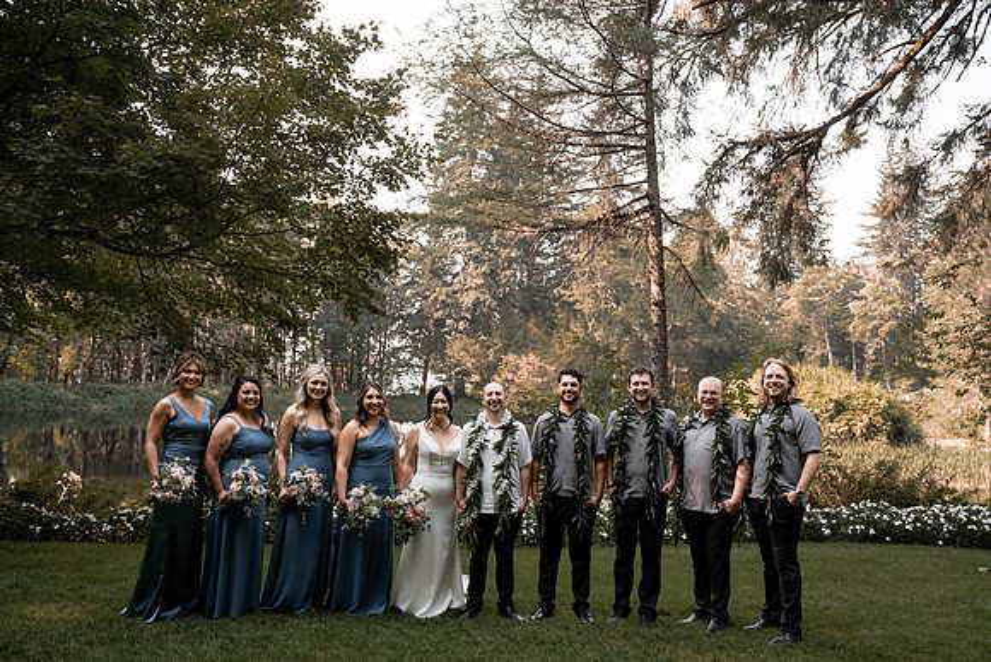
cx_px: 496
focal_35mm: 31
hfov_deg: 60.3
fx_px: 854
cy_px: 331
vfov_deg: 42.3
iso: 320
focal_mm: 31
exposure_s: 1/1000
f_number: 2.8
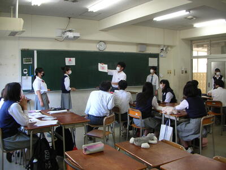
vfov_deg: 40.7
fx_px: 229
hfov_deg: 52.6
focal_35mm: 35
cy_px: 85
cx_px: 113
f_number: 2.8
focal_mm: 5.8
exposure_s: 1/16.8
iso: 50
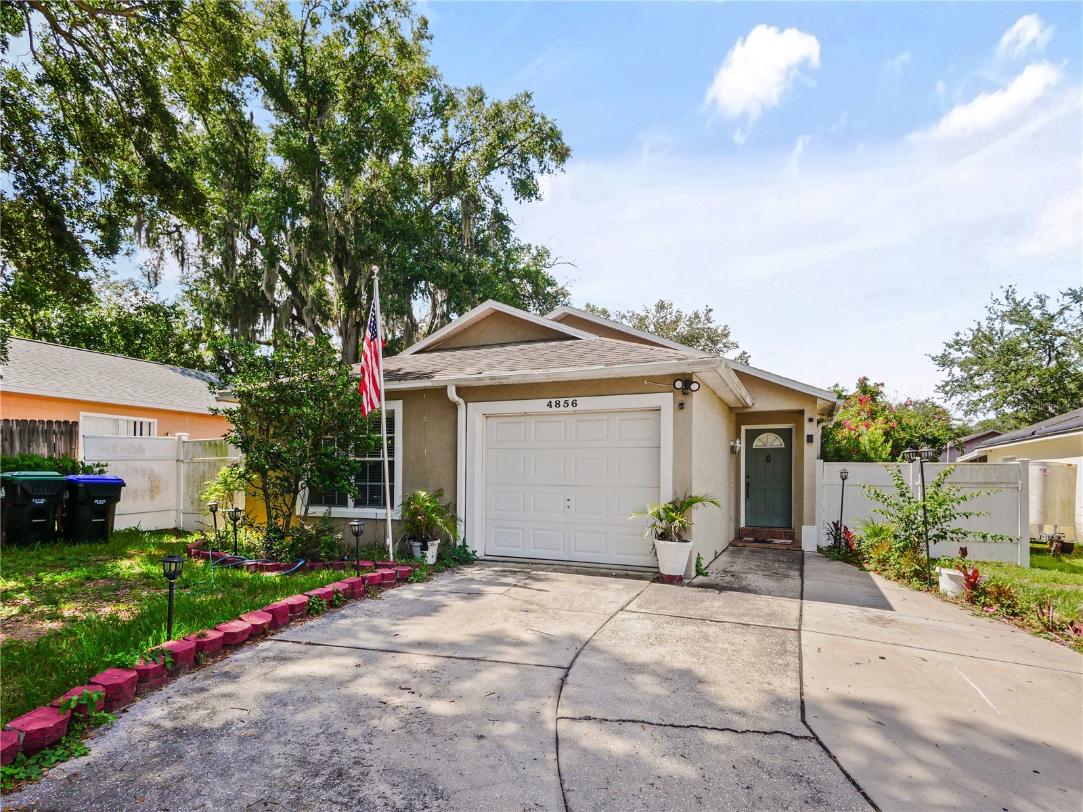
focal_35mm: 18
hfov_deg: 87.8
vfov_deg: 71.6
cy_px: 406
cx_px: 542
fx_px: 563
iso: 200
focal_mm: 9
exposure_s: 1/250
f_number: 6.3
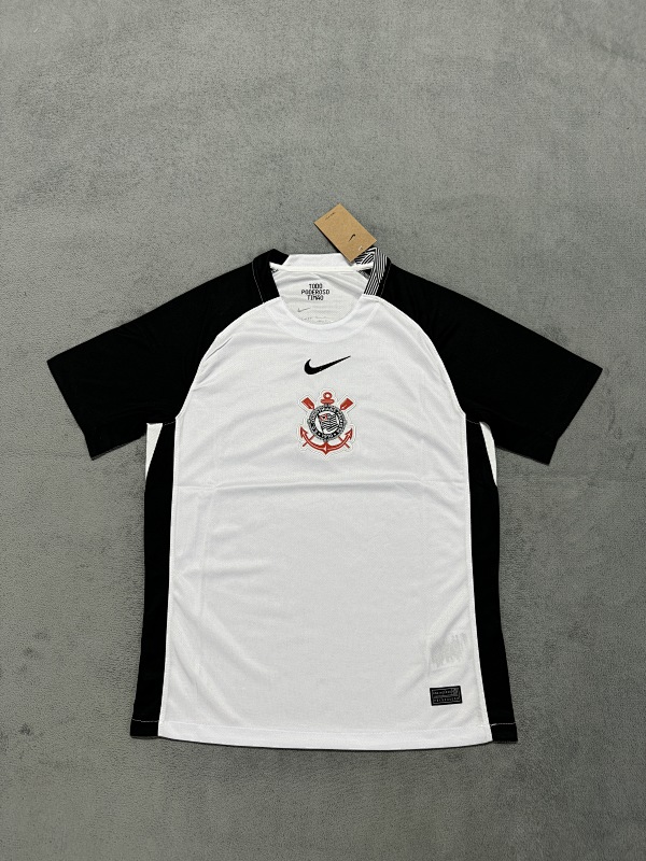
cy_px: 430
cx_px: 323
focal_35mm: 24
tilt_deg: -76.3
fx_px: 597
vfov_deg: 71.6
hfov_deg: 56.8
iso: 200
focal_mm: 6.76
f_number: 1.78
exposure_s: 1/100
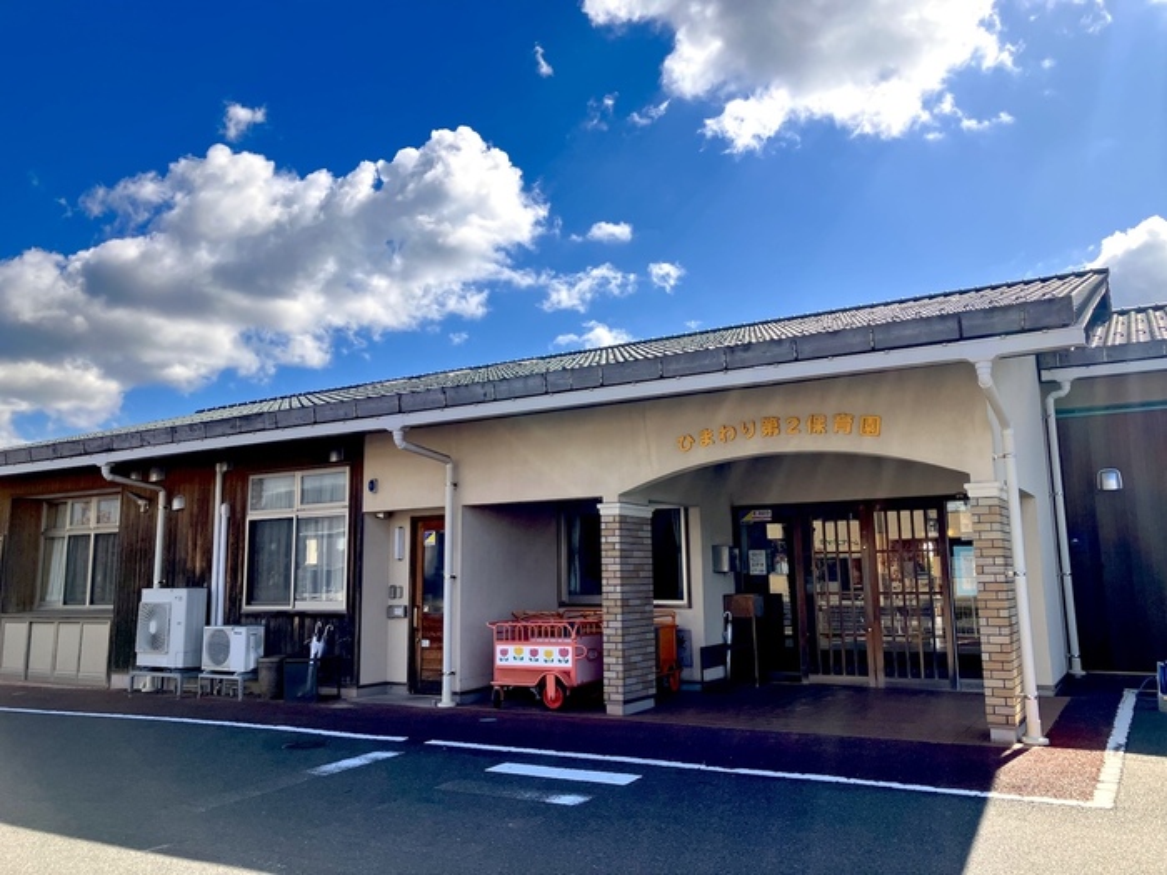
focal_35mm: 28
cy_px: 438
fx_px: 944
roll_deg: +0.3
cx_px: 584
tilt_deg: +10.4
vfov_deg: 49.7
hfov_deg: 63.4
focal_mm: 3.99
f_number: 1.8
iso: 32
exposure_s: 1/1104
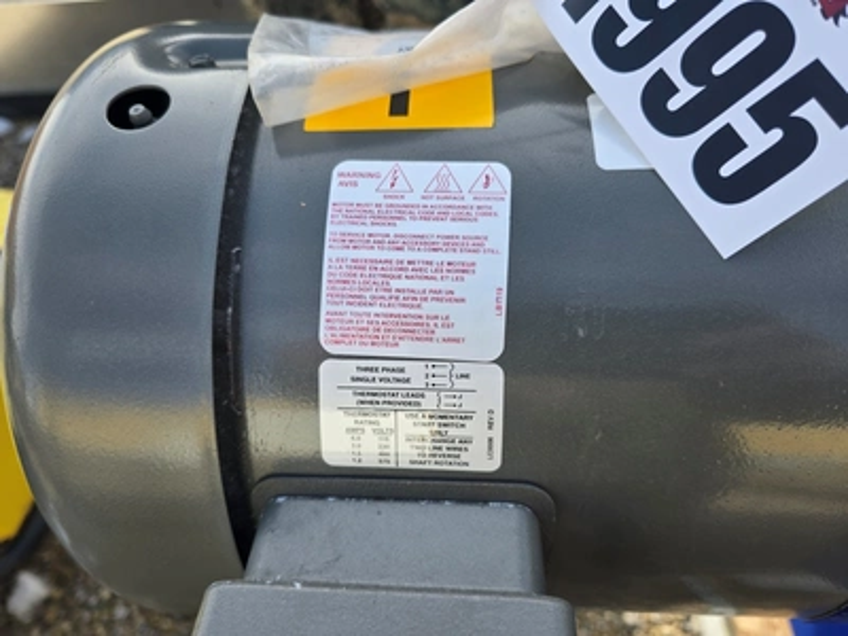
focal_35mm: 23
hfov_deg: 73.9
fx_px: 563
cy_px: 318
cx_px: 424
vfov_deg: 58.9
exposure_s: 1/180
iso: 12
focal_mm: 6.3
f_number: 1.7
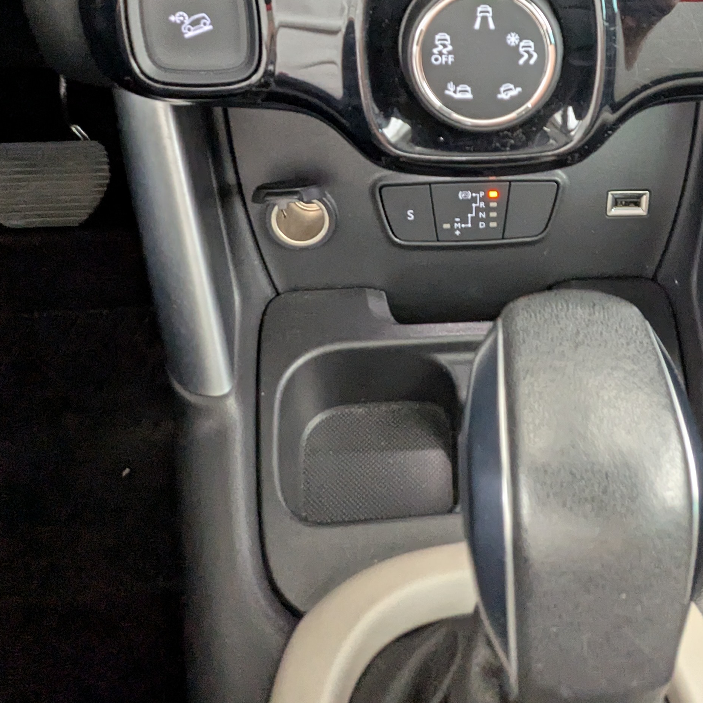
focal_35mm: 31
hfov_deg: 51.1
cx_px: 495
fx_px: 712
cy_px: 132
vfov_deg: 49.2
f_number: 2.2
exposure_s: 1/23.8
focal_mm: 2.35
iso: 330
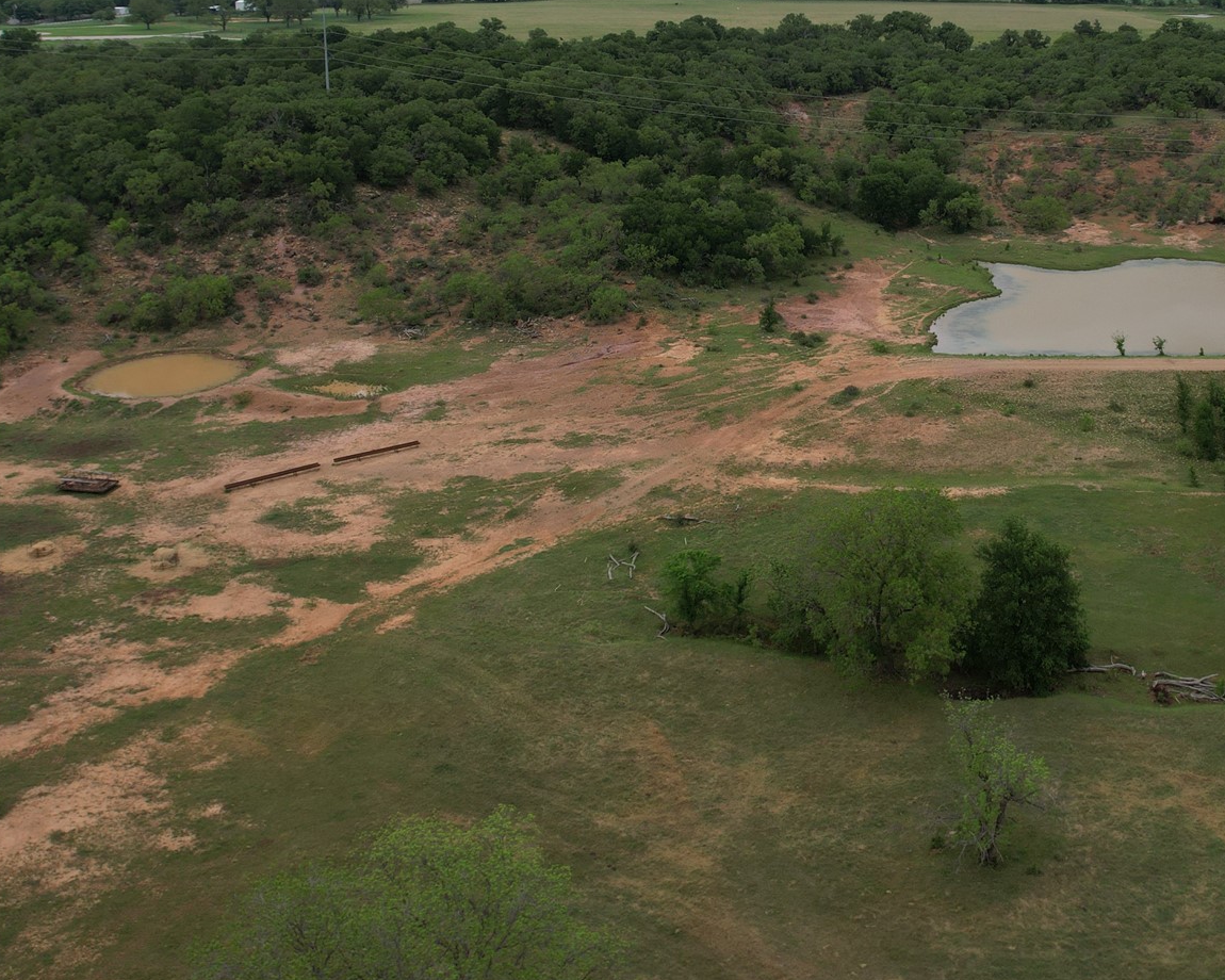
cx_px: 821
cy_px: 255
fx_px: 1414
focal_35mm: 39
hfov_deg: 46.1
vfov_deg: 37.4
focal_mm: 8.38
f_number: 2.8
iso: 110
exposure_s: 1/1500
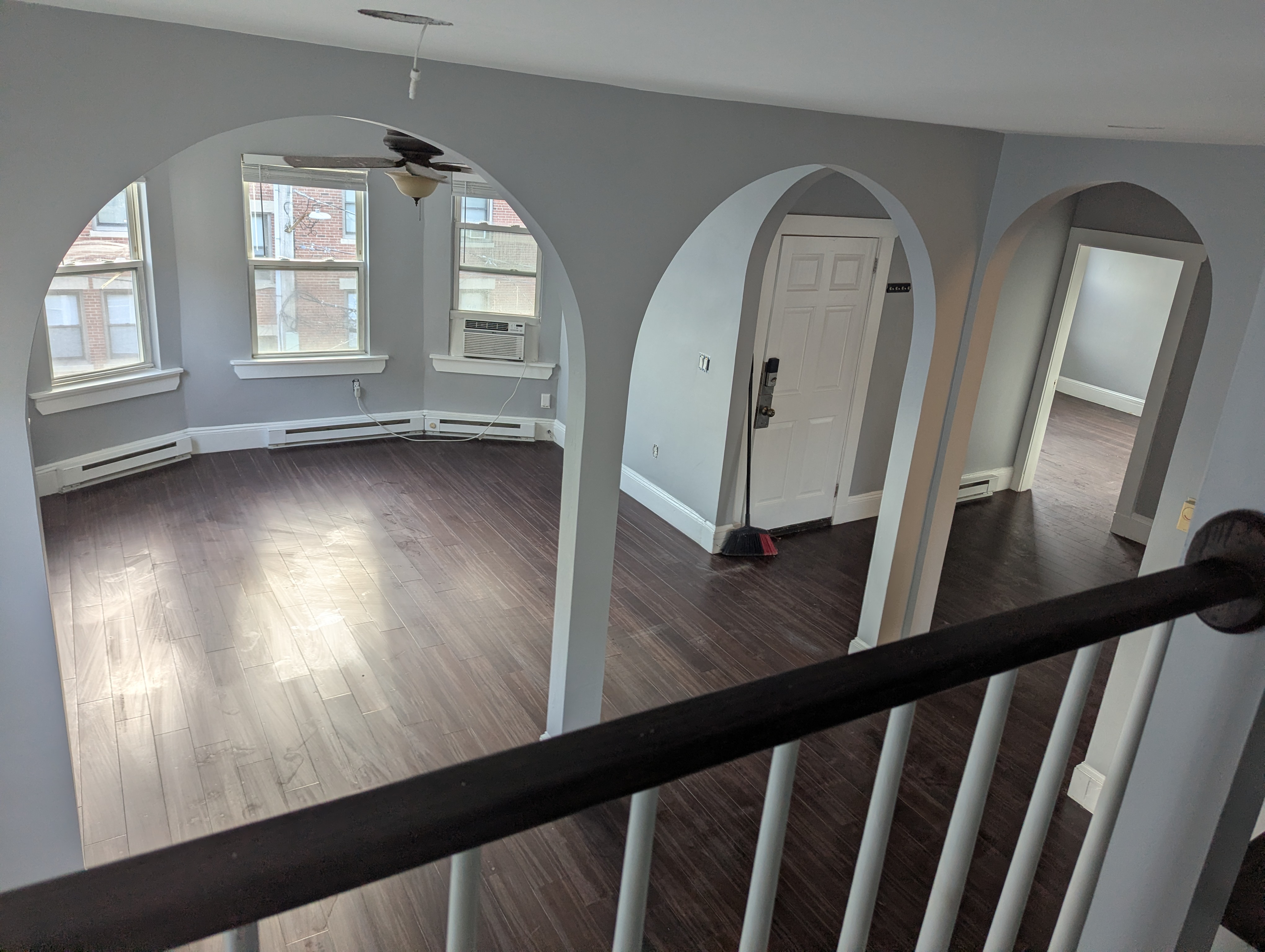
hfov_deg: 71.5
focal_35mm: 24
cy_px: 476
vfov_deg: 56.9
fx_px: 878
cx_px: 632
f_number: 1.85
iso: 66
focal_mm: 6.81
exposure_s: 1/90.4
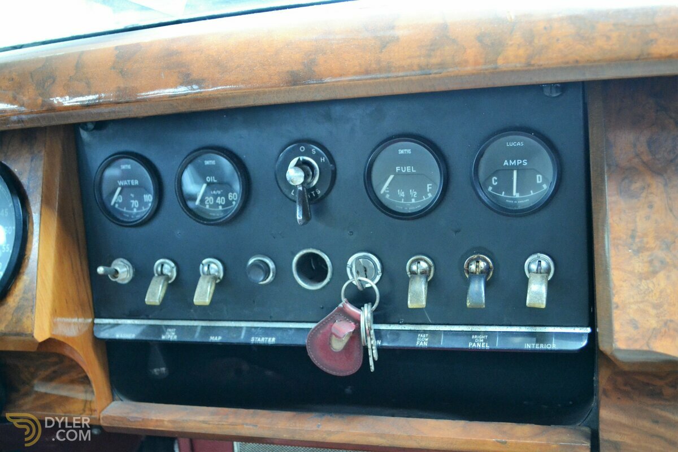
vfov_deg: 31.9
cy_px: 226
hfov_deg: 46.4
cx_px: 339
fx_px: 791
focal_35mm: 42
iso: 2200
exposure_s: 1/15
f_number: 4.5
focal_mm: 28
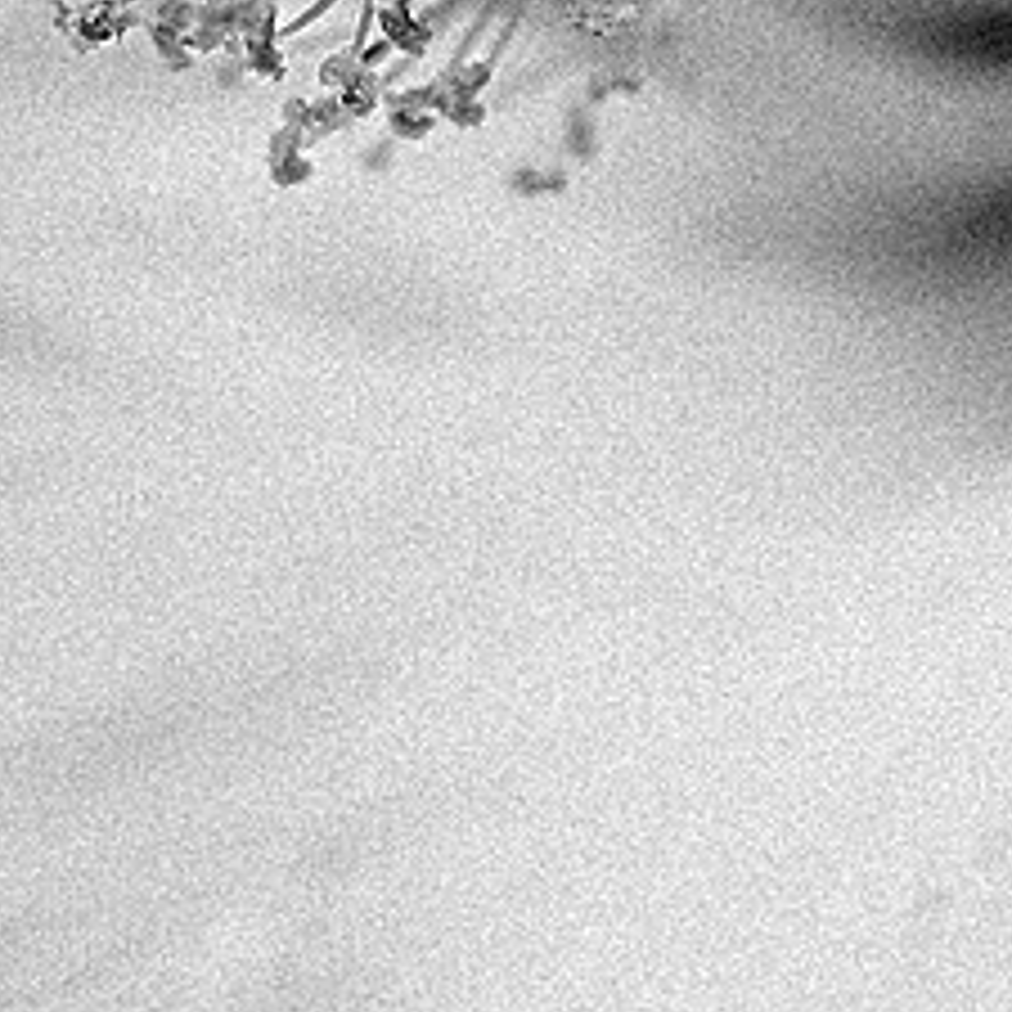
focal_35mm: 103
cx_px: 760
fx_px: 3407
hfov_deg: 16.8
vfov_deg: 16.5
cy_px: -54
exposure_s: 1/160
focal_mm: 18.3
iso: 160
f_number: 2.8
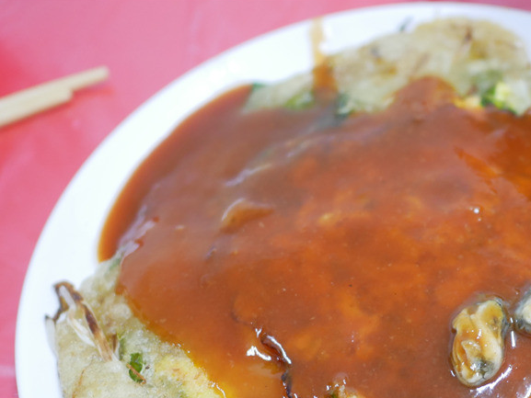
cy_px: 339
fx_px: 798
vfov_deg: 27.3
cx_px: 416
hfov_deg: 35.7
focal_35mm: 52
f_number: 1.7
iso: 400
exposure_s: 1/60
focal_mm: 15
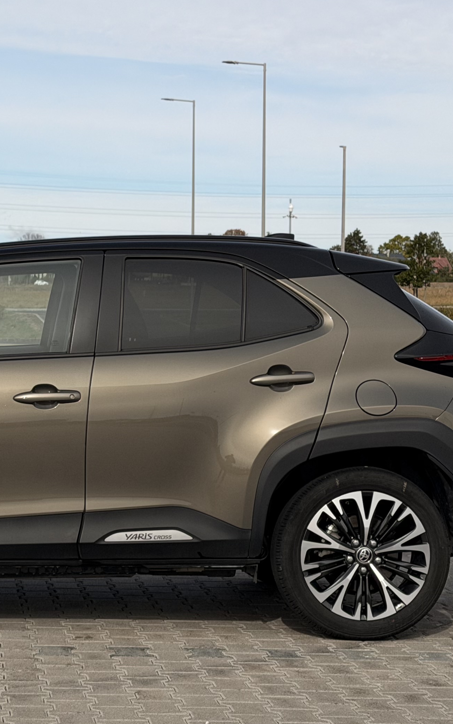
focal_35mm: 99
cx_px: 49
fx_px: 1956
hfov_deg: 13.1
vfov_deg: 21.0
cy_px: 401
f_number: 1.78
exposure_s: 1/5587
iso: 64
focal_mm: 6.76
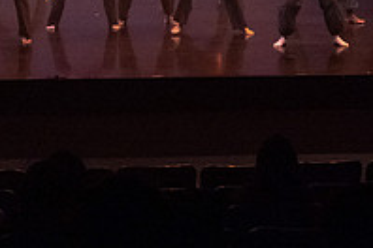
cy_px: -68
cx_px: 121
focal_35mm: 134
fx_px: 1388
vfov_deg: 10.0
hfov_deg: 15.3
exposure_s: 1/320
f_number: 3.5
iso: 4000
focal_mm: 37
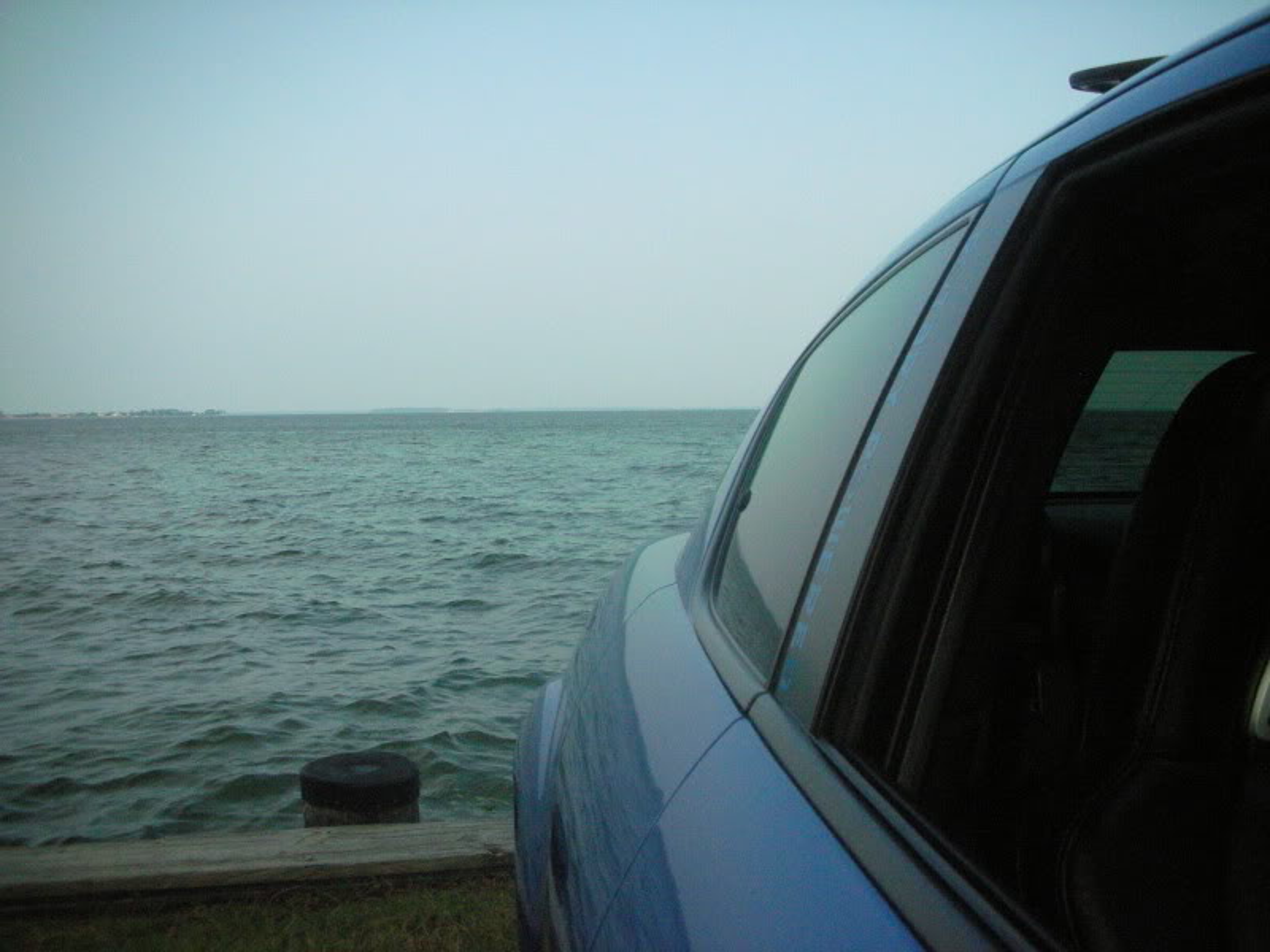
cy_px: 476
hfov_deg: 52.6
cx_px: 635
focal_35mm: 35
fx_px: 1284
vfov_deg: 40.7
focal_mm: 5.8
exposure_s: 1/250
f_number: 8.5
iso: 400
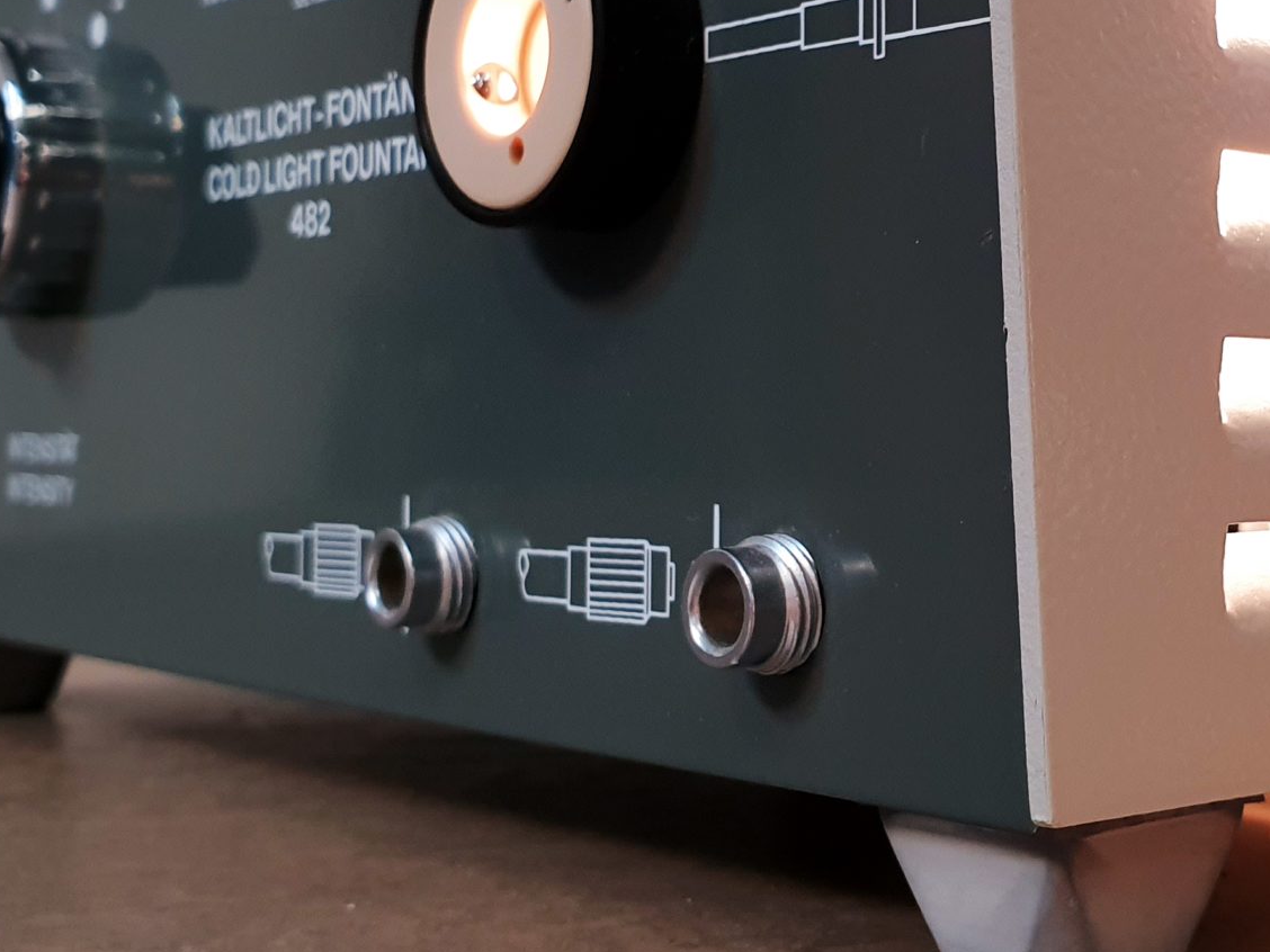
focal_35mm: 59
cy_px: 272
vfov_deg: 24.6
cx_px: 977
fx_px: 2165
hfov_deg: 32.0
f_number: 2.4
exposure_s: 1/50
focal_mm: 4.3
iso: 125
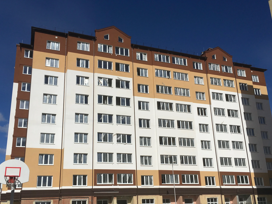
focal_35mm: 35
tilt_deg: +17.5
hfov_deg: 52.6
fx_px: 275
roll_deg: +1.6
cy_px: 120
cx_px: 133
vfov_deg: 40.6
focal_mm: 4.15
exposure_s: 1/6410
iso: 25
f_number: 2.2
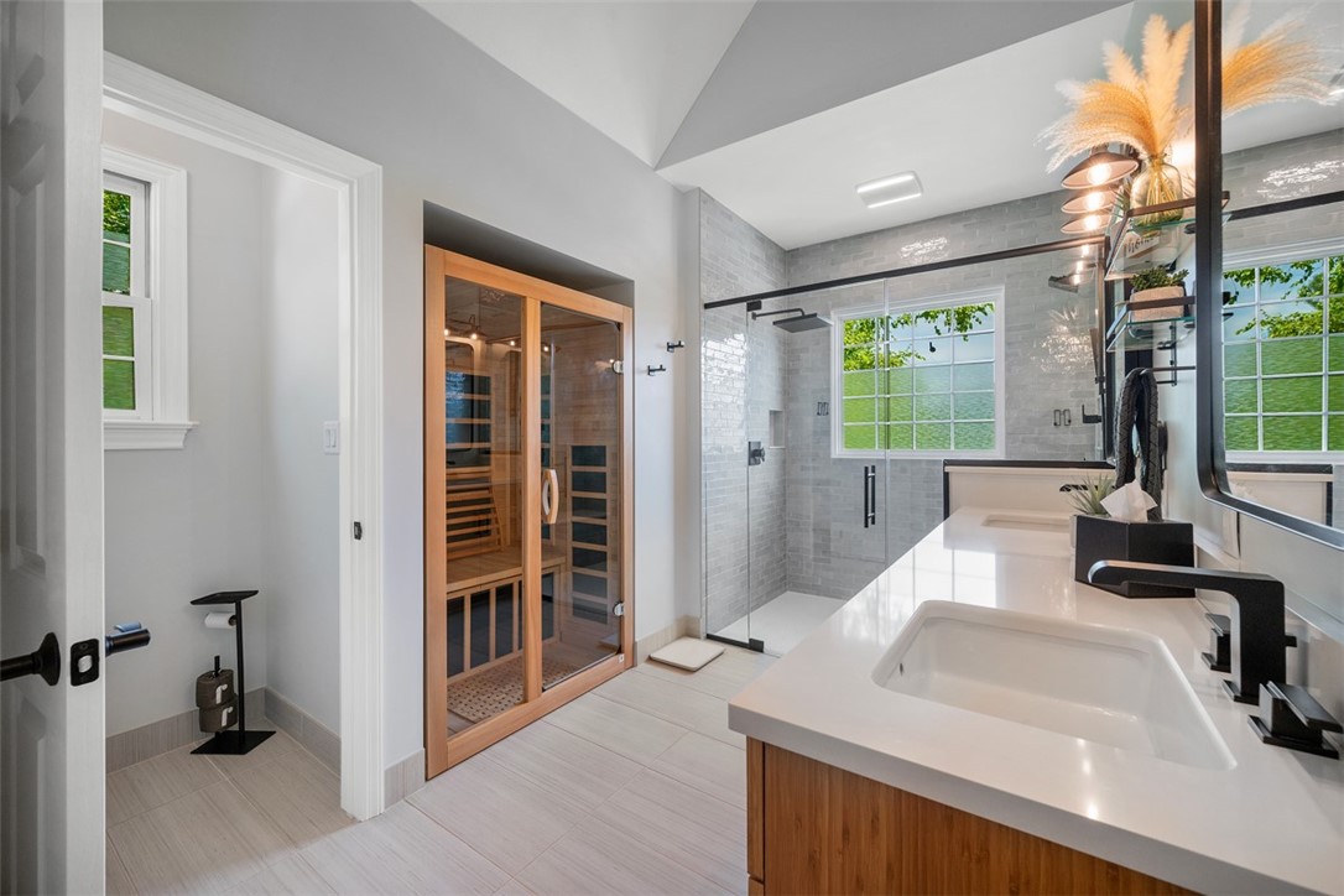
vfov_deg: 81.2
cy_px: 448
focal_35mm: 14
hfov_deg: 104.3
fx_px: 523
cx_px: 672
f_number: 8
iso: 400
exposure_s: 1/20
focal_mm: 14
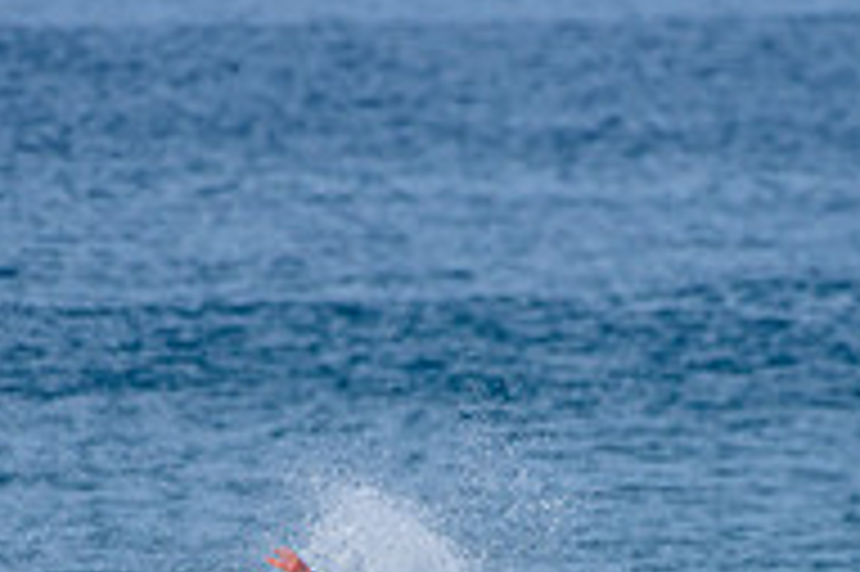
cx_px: 428
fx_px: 36231
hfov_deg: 1.4
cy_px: 777
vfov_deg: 0.9
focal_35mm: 1518
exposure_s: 1/2500
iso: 250
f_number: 6.3
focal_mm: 500
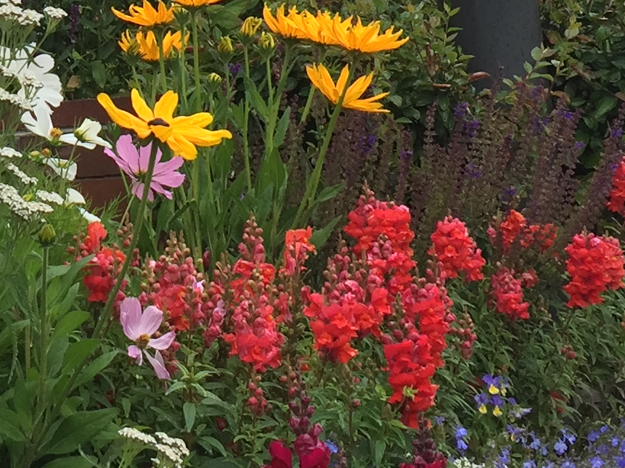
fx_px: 1985
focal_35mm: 110
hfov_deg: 17.4
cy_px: -165
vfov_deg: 12.9
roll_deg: +4.3
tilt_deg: +9.5
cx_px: -30
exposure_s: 1/638
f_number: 2.2
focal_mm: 4.15
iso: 32
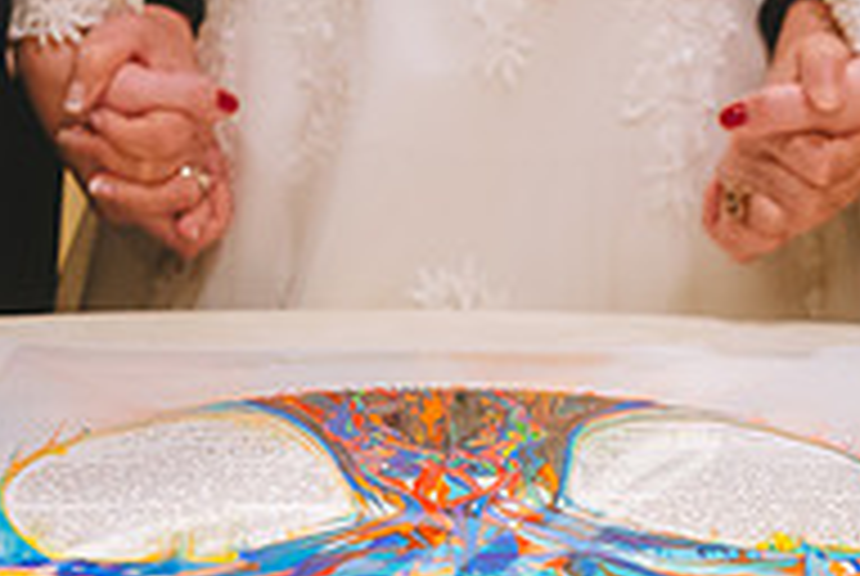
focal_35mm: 103
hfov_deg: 19.8
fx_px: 2464
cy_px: 173
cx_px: 459
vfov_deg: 13.3
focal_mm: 34
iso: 1250
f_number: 2.8
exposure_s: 1/125
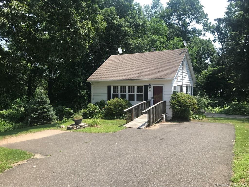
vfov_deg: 49.7
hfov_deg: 63.4
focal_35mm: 28
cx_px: 124
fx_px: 201
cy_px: 94
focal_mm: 3.99
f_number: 1.8
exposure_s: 1/887
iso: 20
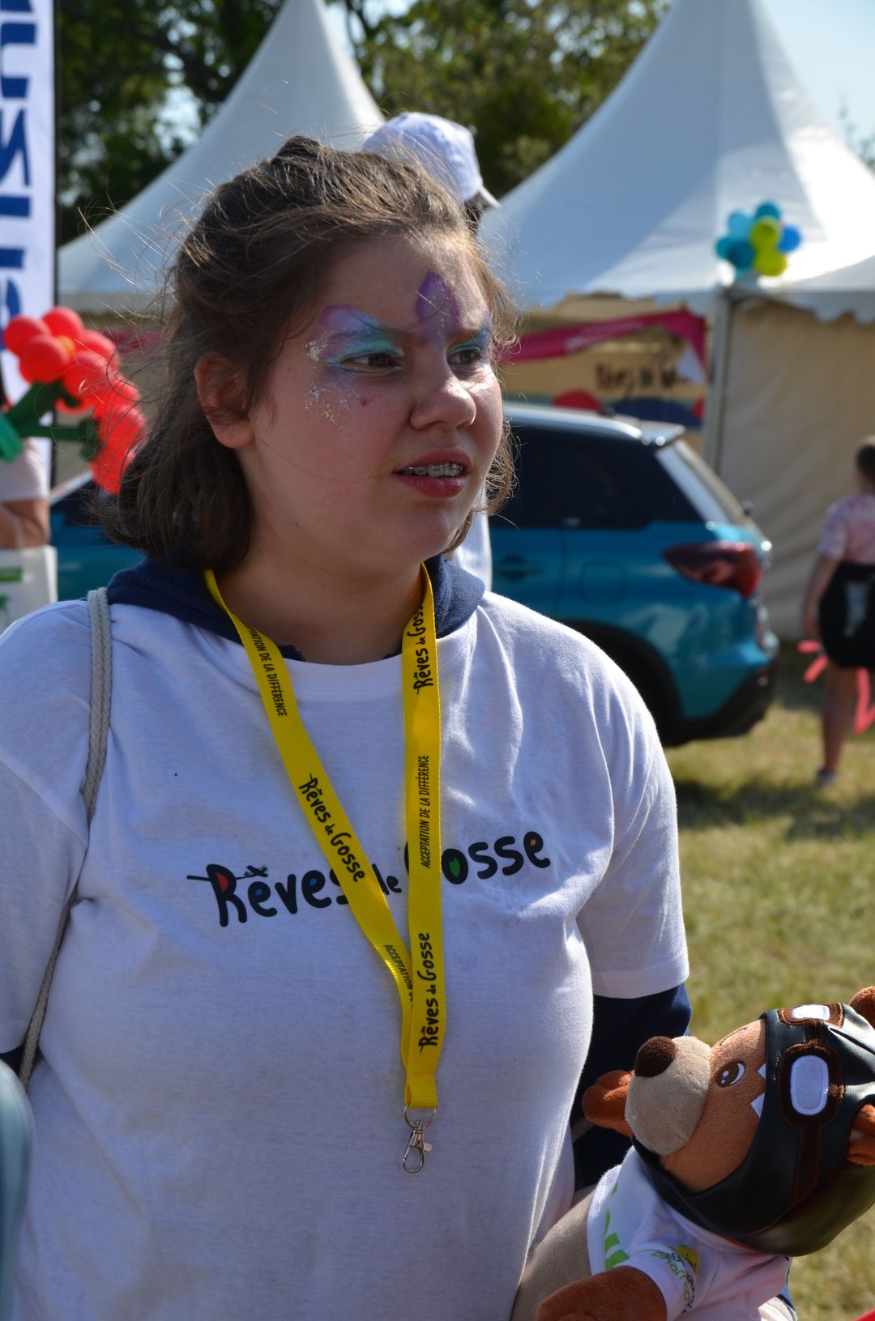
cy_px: 660
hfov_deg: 15.1
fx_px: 3296
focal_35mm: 90
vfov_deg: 22.7
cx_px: 438
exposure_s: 1/800
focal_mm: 60
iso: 200
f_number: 7.1
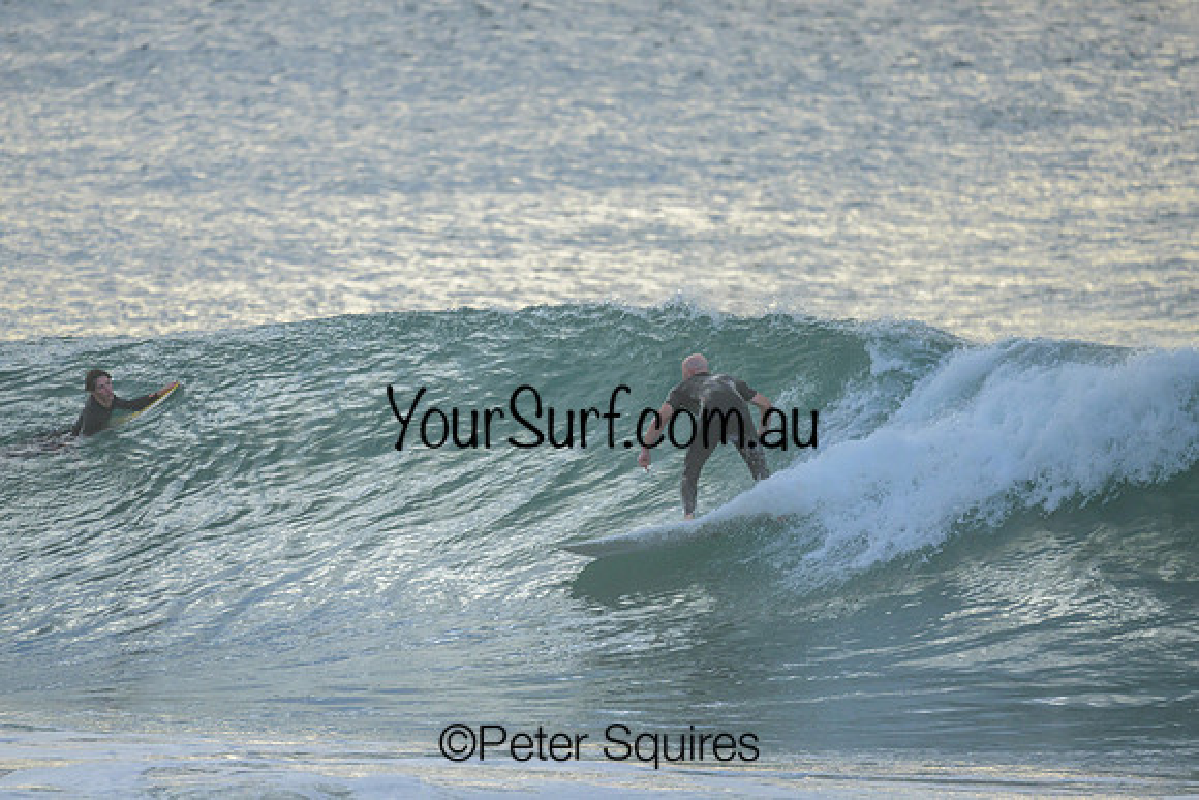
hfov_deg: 2.6
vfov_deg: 1.7
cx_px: 600
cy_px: 400
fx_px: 26649
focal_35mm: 800
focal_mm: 800
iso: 1000
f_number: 6.3
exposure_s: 1/2500
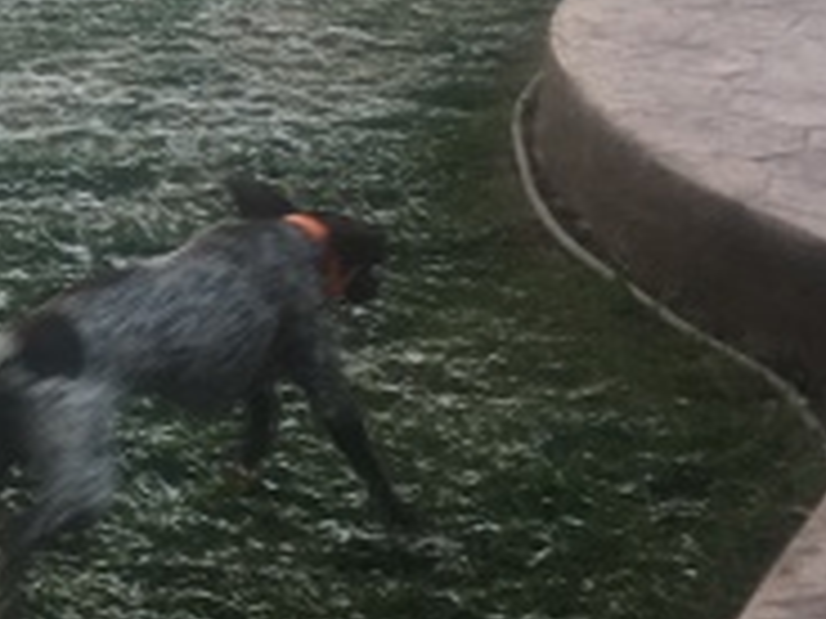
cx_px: -512
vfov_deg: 11.7
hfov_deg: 14.3
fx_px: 3007
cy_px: 135
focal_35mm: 126
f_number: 2.2
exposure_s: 1/60
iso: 32
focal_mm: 4.15
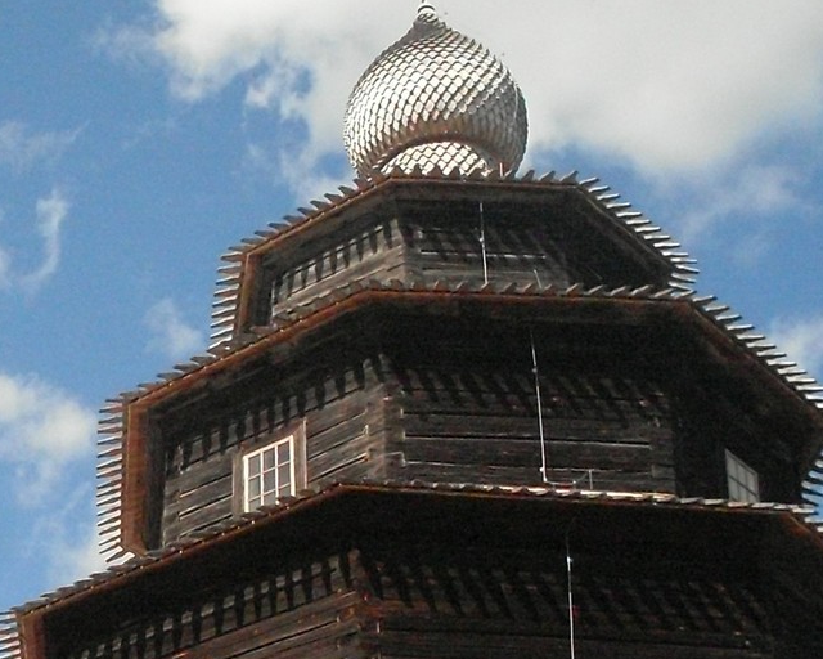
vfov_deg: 18.3
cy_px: 535
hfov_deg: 22.2
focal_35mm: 83
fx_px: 2022
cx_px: 3
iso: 400
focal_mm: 6.3
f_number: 8.4
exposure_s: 1/1000
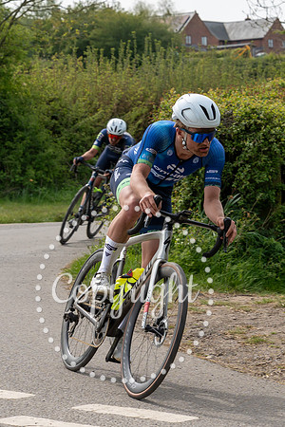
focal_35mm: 147
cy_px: 179
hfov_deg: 9.3
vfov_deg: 13.9
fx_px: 1751
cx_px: 220
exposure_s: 1/1000
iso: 200
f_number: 5
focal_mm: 59
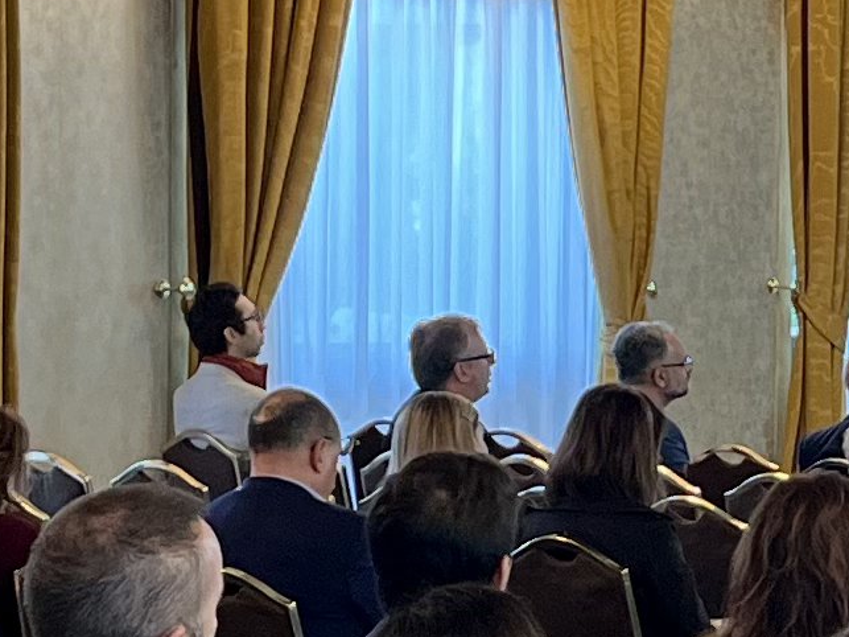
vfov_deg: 9.1
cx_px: 1038
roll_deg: -1.0
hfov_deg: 11.9
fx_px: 3997
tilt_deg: -3.1
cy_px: 422
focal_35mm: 163
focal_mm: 5.1
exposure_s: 1/50
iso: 100
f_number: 1.6
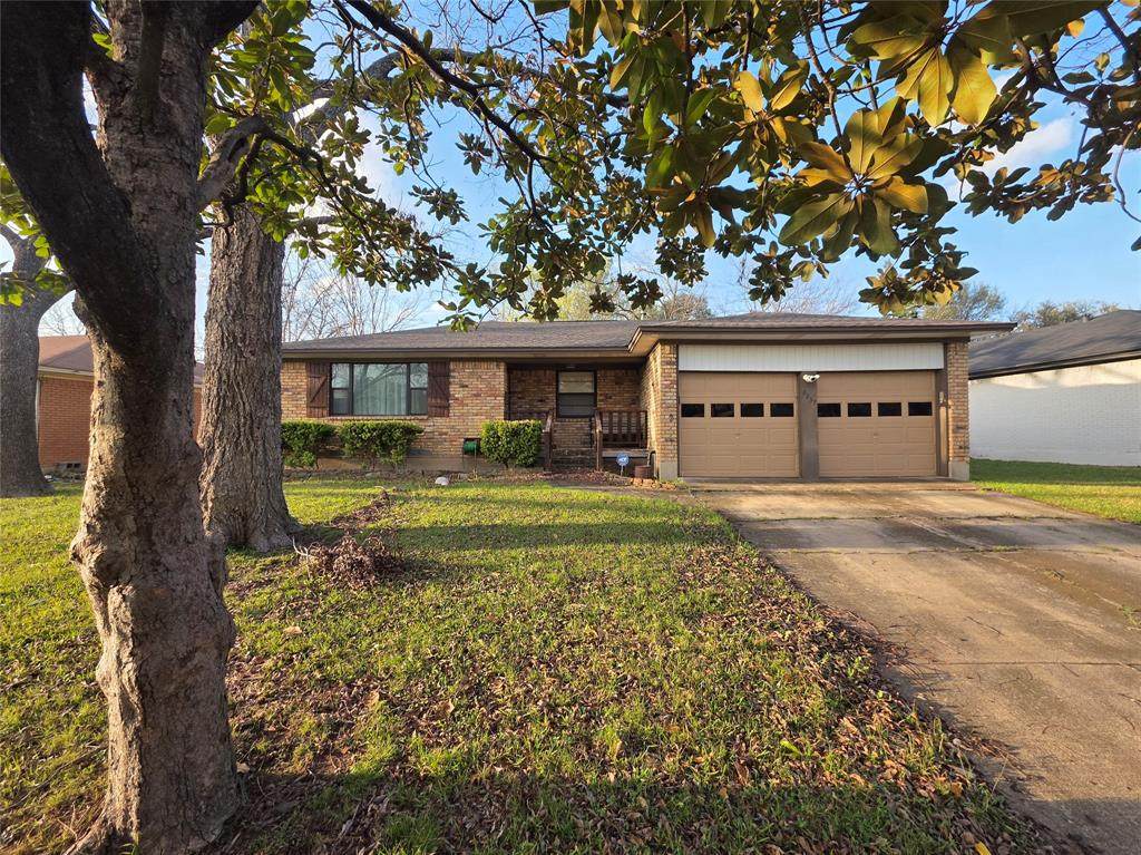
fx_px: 428
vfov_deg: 89.9
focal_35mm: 13
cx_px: 570
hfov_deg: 106.2
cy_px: 428
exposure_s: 1/400
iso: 40
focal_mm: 2.2
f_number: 1.9
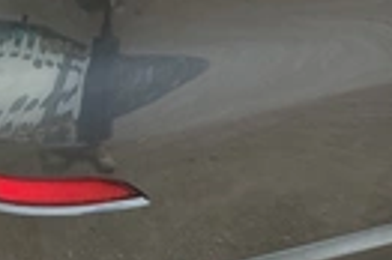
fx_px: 968
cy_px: -63
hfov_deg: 21.8
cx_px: 425
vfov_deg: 14.7
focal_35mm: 89
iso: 25
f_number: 1.8
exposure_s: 1/606
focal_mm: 3
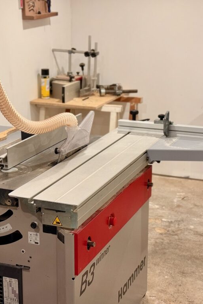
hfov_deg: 20.3
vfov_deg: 30.1
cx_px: 82
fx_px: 566
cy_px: 153
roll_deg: +0.0
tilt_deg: -15.4
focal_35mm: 67
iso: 200
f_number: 1.78
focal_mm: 6.76
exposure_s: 1/50
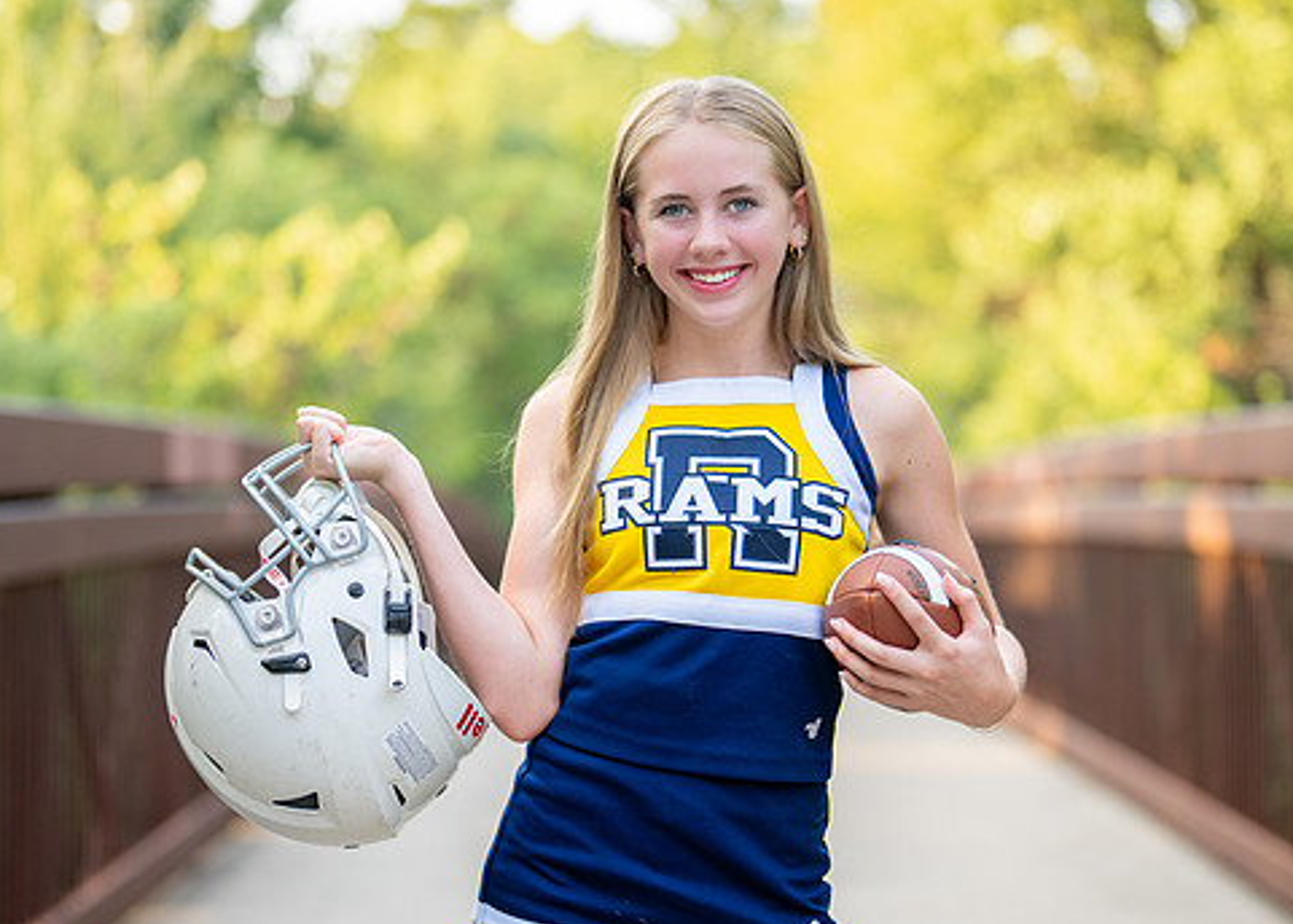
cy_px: 508
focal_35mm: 85
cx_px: 670
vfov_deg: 16.8
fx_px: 3123
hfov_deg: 23.4
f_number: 1.2
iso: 125
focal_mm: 50
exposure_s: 1/500
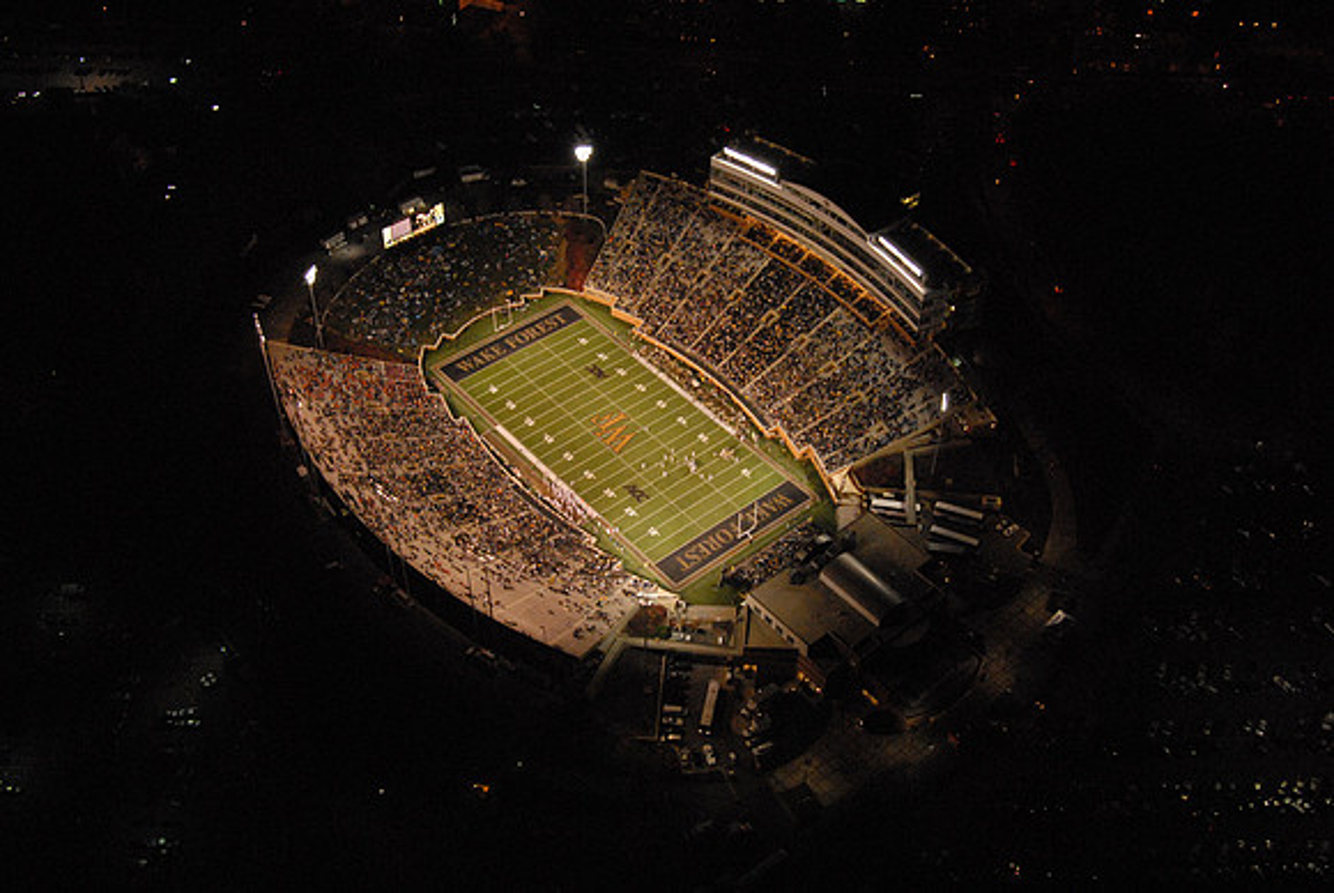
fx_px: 1335
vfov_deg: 37.0
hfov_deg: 53.1
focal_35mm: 36
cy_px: 446
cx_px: 667
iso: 1600
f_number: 5
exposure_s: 1/160
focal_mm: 24
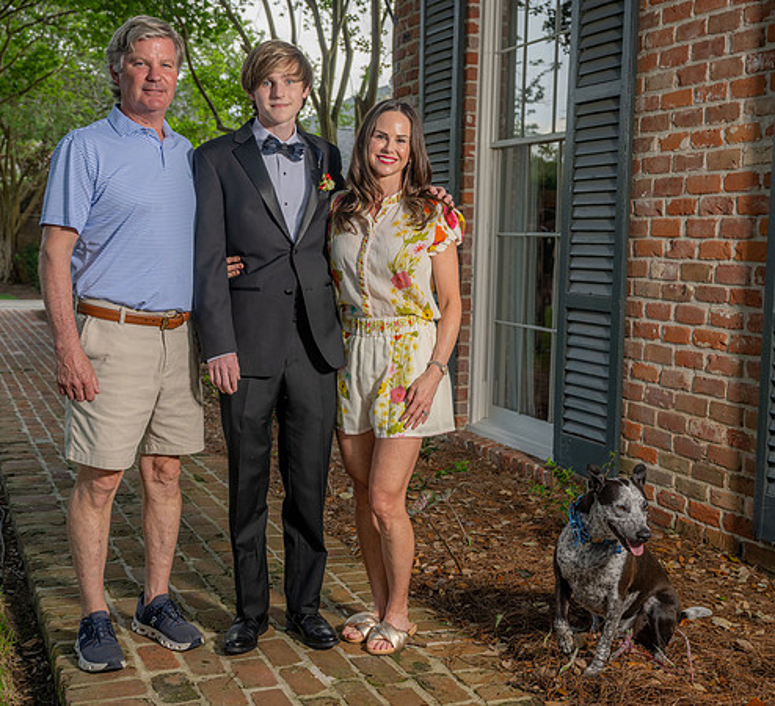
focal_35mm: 45
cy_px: 353
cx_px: 398
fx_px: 1088
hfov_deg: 39.2
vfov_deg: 36.0
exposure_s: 1/125
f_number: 5
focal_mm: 37
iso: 100
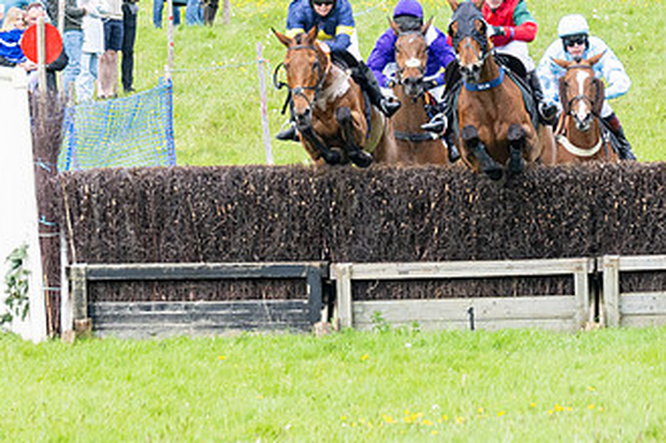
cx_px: 490
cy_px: 99
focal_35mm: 779
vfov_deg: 1.8
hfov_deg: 2.6
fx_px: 14404
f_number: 6.3
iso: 400
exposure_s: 1/640
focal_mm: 175
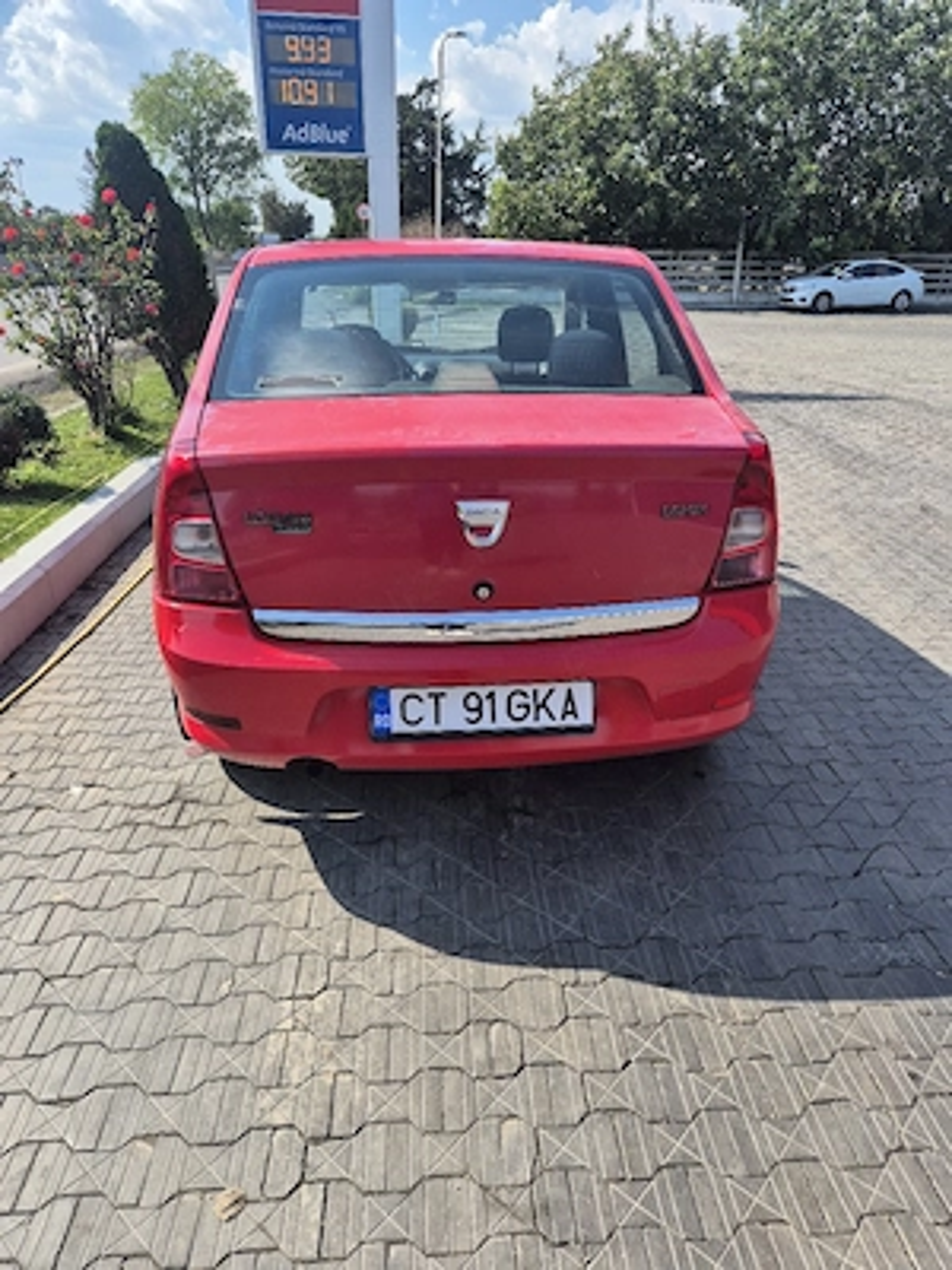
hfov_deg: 58.9
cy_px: 635
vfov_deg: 73.9
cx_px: 476
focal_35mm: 23
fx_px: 843
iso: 25
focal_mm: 5.4
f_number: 1.8
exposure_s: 1/1250
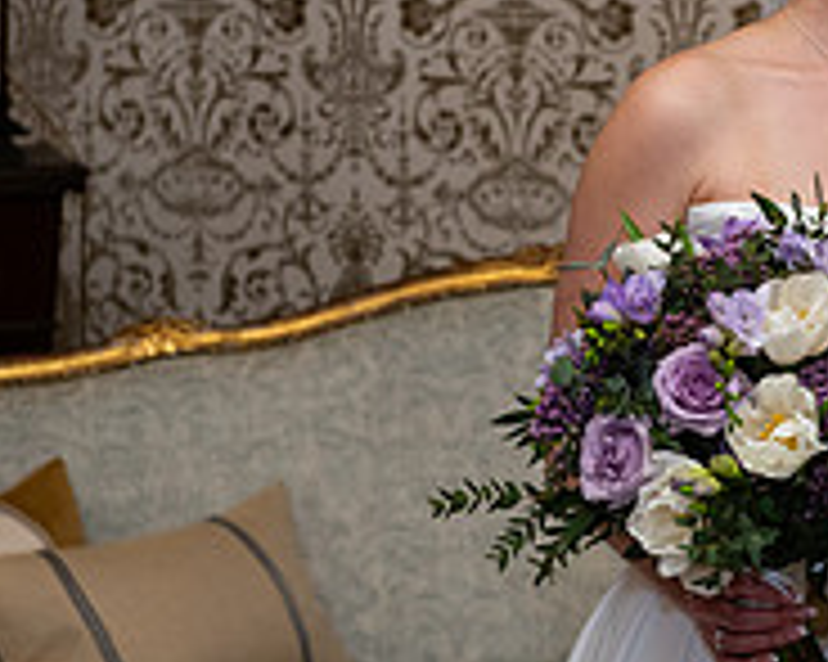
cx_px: 832
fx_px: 4360
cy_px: 241
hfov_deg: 10.8
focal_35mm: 178
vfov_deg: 8.7
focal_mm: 60
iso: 500
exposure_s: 1/160
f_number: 5
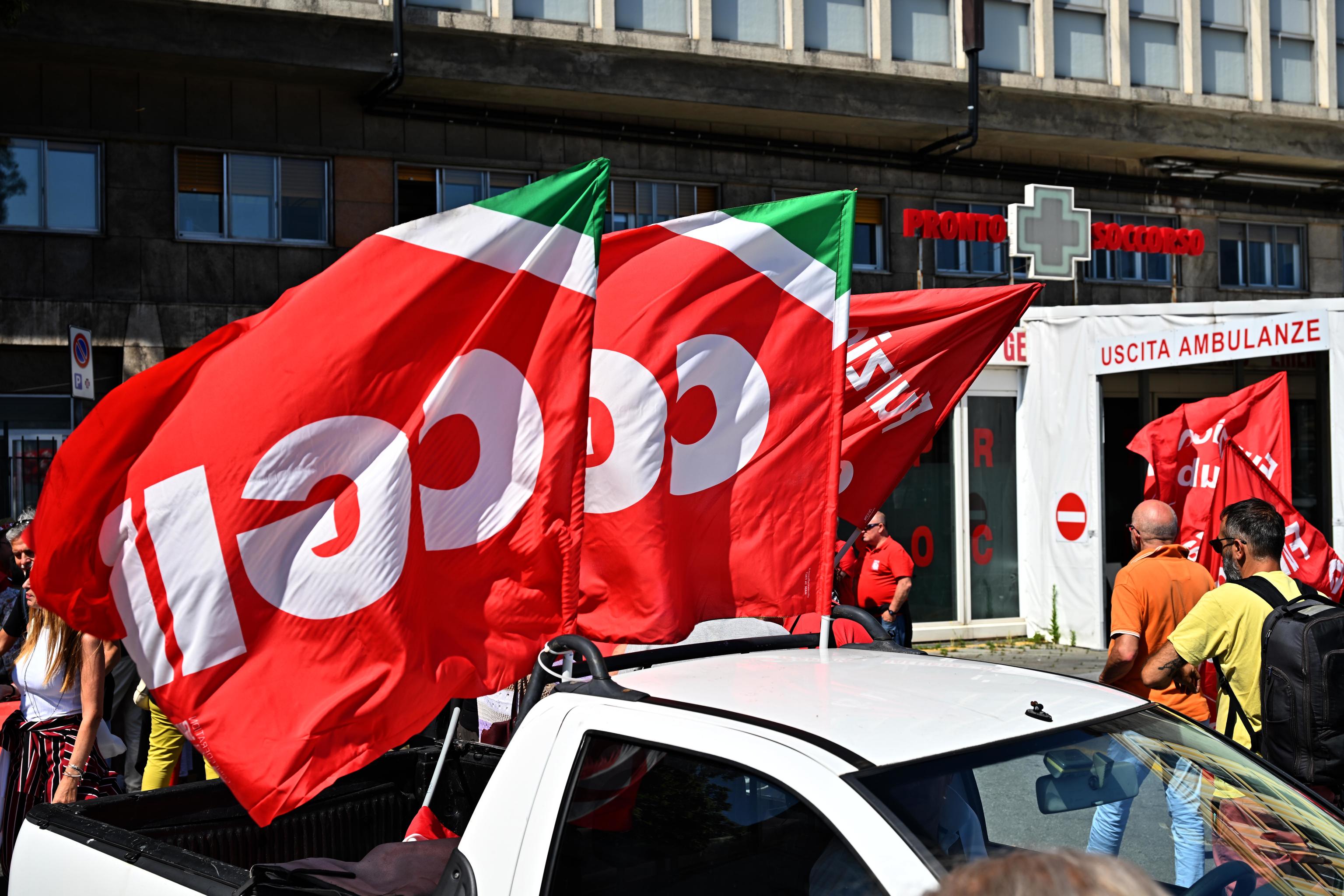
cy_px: 448
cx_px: 672
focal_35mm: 44
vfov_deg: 30.5
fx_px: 1643
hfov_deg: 44.5
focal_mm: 44
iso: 64
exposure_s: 1/500
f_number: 5.6
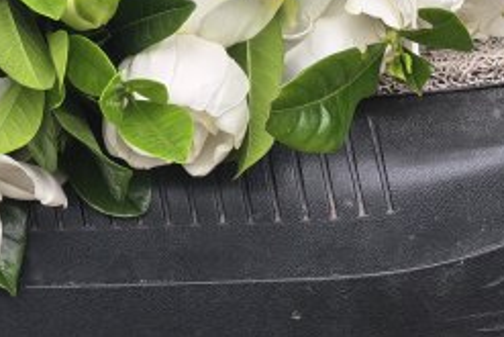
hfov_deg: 16.7
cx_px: -88
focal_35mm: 118
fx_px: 1653
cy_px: -268
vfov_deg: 10.9
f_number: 4
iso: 50
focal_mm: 8.5
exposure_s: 1/218
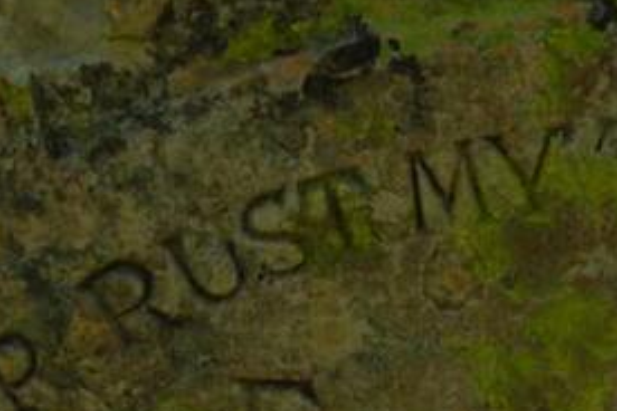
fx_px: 6155
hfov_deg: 5.7
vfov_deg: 3.8
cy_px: 660
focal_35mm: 359
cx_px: 747
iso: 100
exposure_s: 1/180
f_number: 9.5
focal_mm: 55
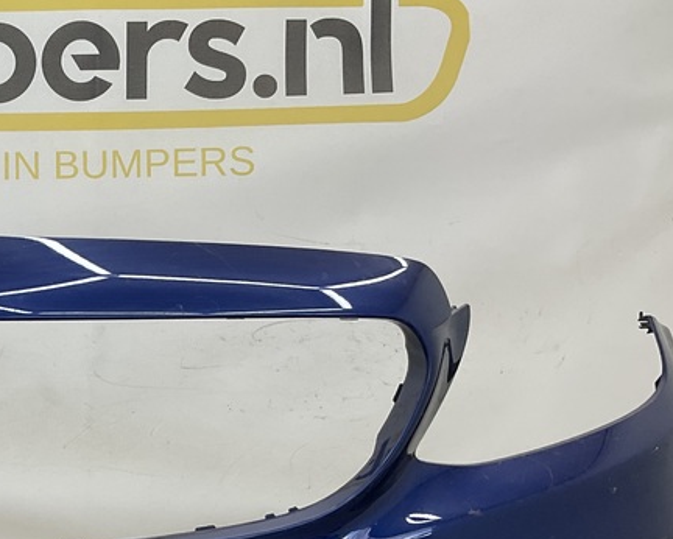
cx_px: -47
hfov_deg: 26.7
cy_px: 464
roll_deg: -0.7
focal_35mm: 66
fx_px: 1315
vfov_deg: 22.7
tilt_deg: -8.1
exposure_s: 1/120
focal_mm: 3
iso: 25
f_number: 1.8
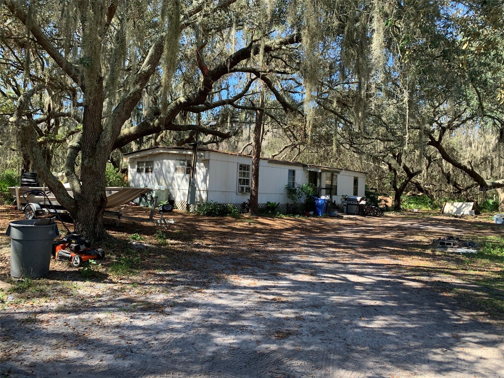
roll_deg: -1.6
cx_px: 252
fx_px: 379
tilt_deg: +1.8
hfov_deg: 67.3
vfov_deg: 53.1
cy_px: 189
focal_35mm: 26
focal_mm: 4.25
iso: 25
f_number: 1.8
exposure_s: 1/233
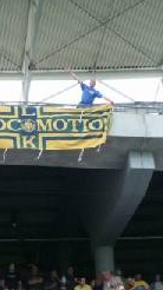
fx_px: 901
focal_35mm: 117
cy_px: 114
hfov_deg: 10.2
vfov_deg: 18.3
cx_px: -26
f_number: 4.3
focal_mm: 9.3
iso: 160
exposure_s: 1/60
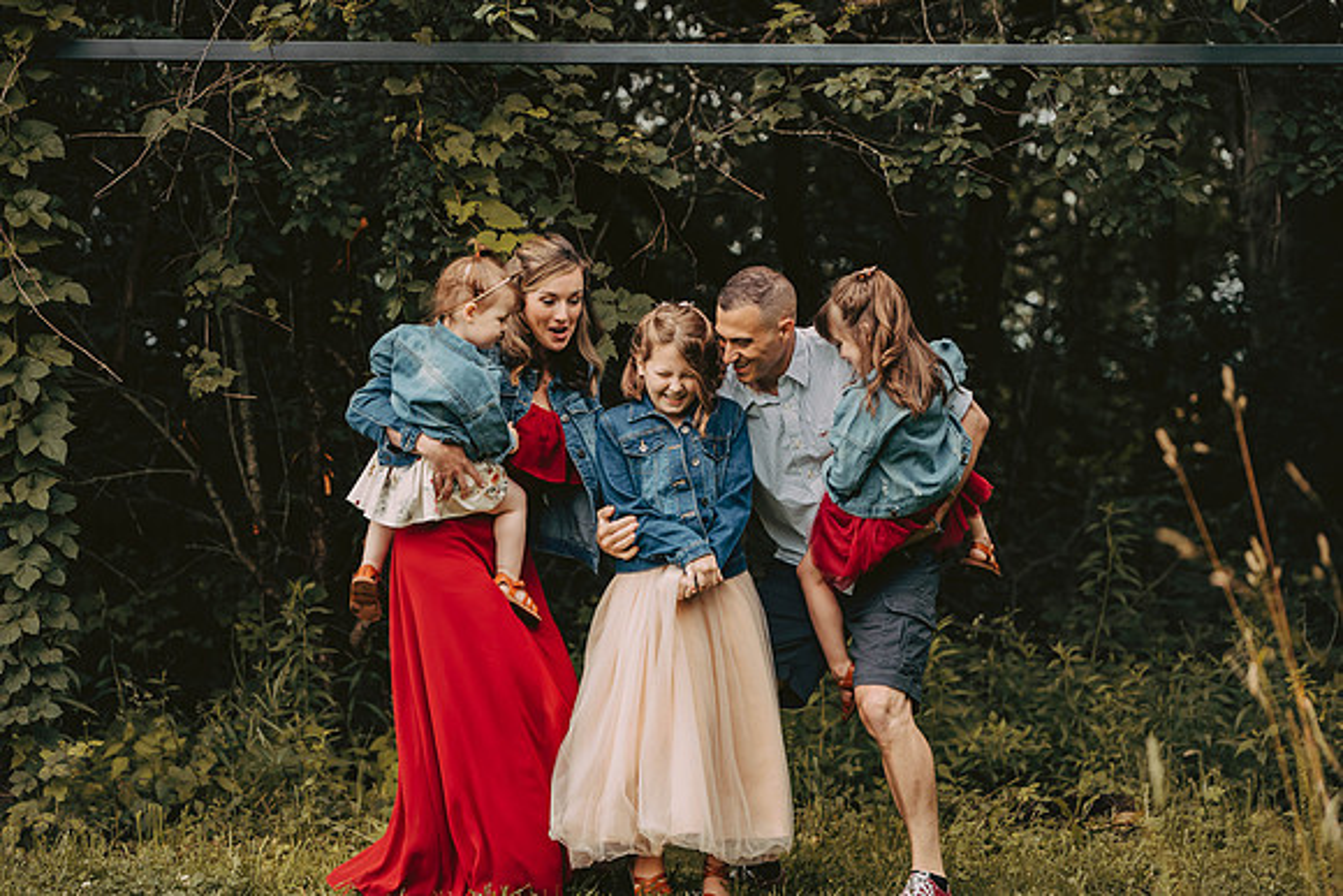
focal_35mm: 114
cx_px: 675
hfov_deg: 17.9
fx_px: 4259
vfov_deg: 12.0
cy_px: 448
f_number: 2.8
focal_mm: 110
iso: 640
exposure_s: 1/1000
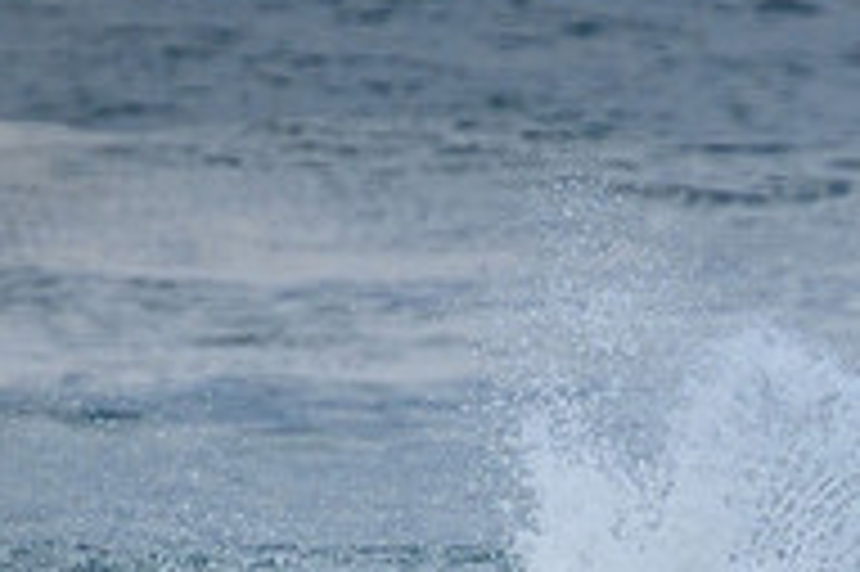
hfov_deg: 0.8
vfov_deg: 0.6
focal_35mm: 2433
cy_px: 768
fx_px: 58070
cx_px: 1121
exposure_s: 1/2000
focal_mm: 800
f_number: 11
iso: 1000
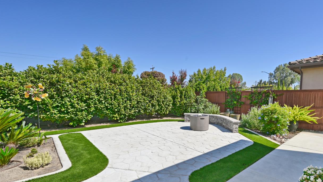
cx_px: 195
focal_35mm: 18
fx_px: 154
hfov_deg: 91.4
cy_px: 110
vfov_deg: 60.5
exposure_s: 1/200
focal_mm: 14
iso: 100
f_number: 11
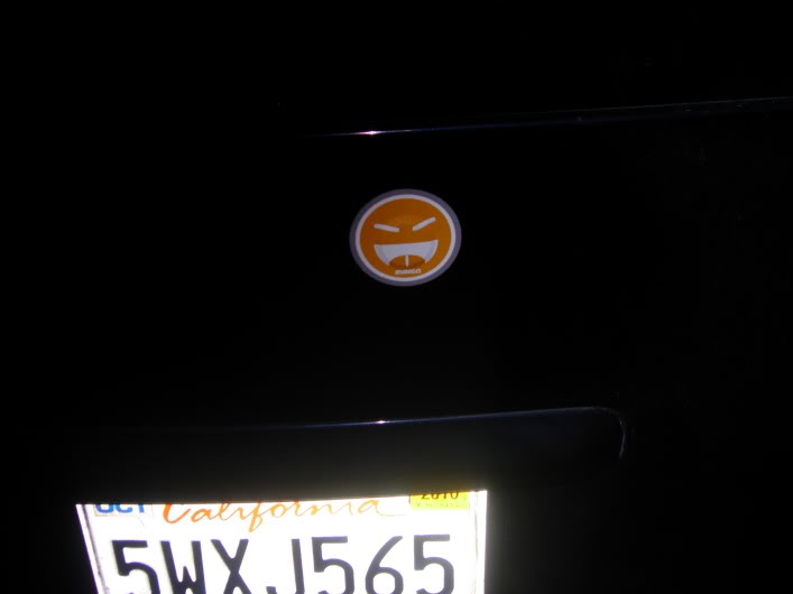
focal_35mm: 43
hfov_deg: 43.9
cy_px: 296
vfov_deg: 33.6
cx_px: 395
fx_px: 985
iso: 79
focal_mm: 7.8
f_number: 2.8
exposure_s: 1/64
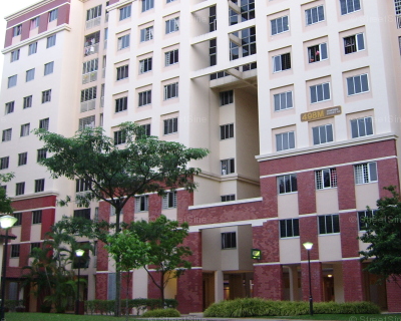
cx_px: 224
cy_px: 120
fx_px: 558
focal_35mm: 47
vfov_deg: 31.9
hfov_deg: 39.5
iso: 100
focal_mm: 5.95
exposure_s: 1/36
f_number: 2.8
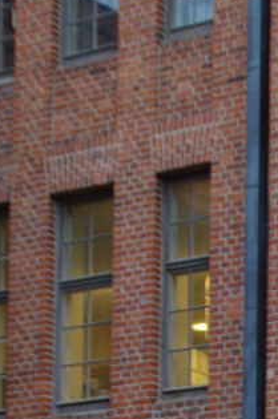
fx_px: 1673
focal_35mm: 144
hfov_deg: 9.2
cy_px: 551
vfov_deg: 13.7
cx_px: 425
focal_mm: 28
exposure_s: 1/60
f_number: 4
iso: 160
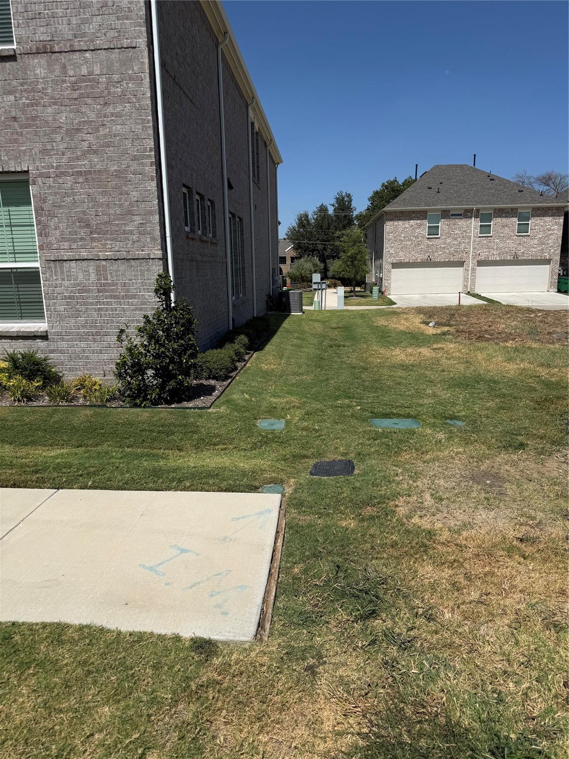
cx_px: 284
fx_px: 526
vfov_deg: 71.6
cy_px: 380
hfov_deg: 56.8
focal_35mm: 24
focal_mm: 6.76
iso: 80
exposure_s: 1/8130
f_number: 1.78
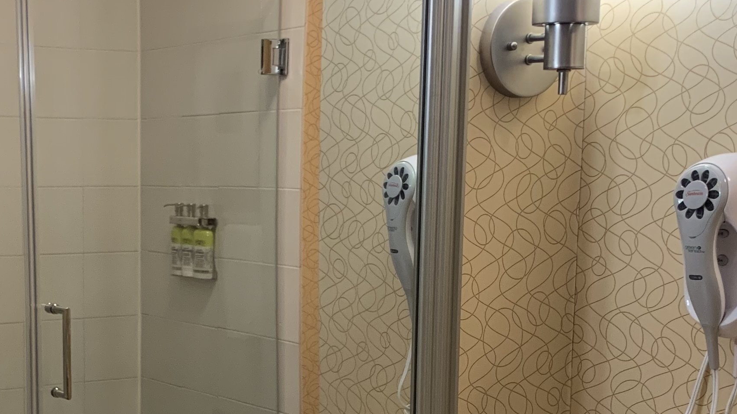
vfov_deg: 17.7
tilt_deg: -11.3
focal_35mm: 67
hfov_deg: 31.0
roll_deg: -0.3
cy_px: 382
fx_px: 1309
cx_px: 204
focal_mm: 4.25
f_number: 1.8
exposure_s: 1/60
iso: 200
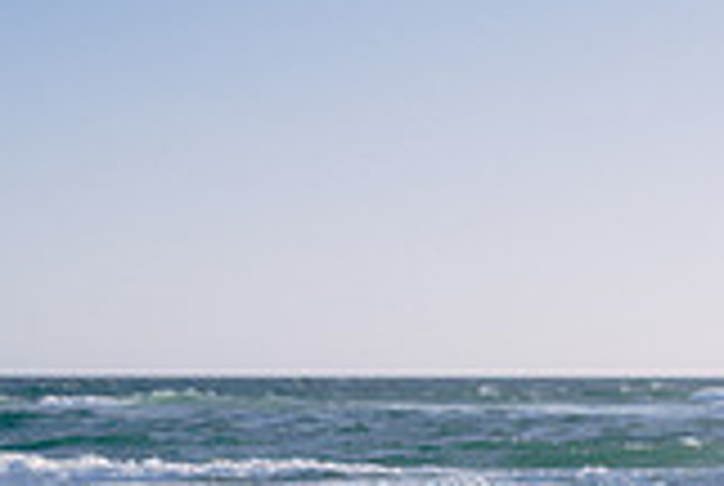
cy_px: 484
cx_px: 1025
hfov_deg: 15.2
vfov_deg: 10.8
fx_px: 2539
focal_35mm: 126
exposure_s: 1/8000
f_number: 2.8
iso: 200
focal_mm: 35
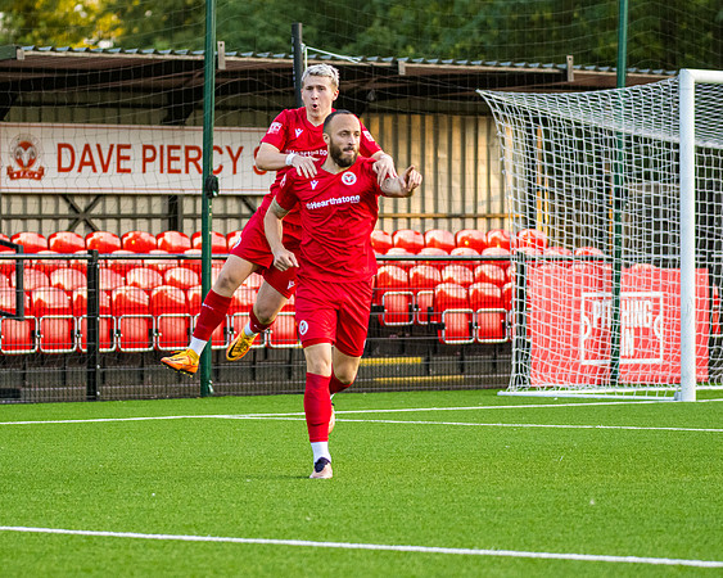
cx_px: 301
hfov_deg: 8.6
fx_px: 4791
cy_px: 284
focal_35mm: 224
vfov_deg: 6.9
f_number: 2.8
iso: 1250
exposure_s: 1/1250
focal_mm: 120
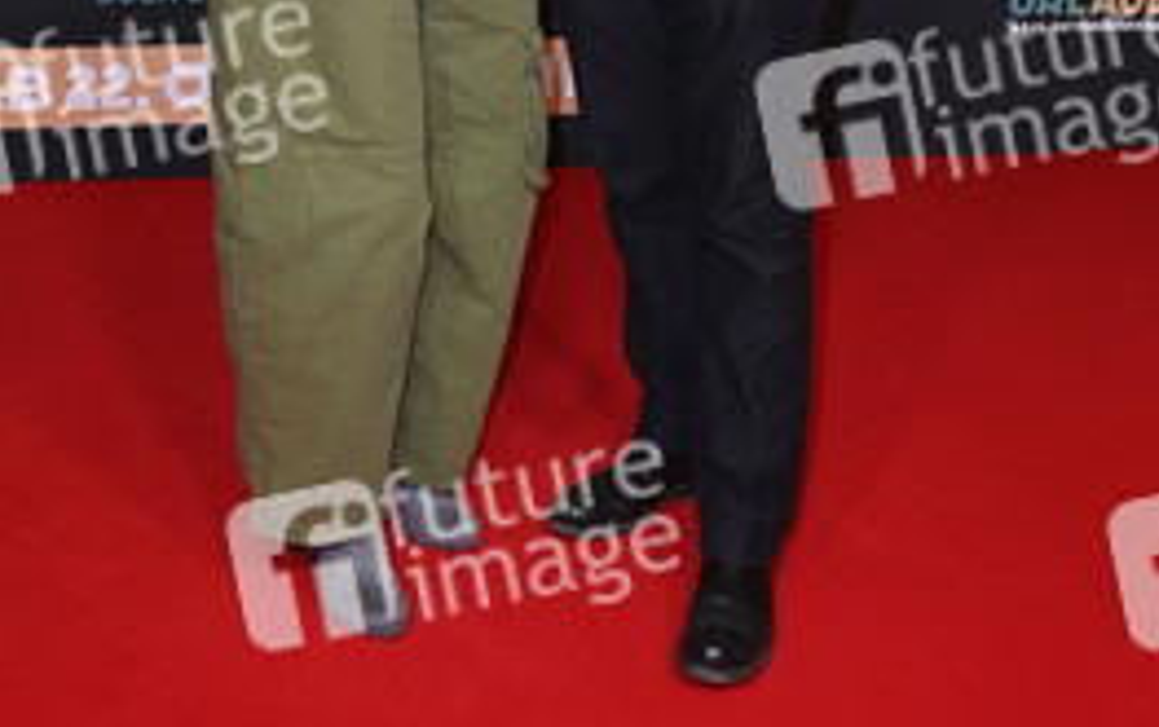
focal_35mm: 65
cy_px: -115
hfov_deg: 31.5
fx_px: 2055
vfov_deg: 19.1
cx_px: 582
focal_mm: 42
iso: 1600
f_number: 5.6
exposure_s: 1/200
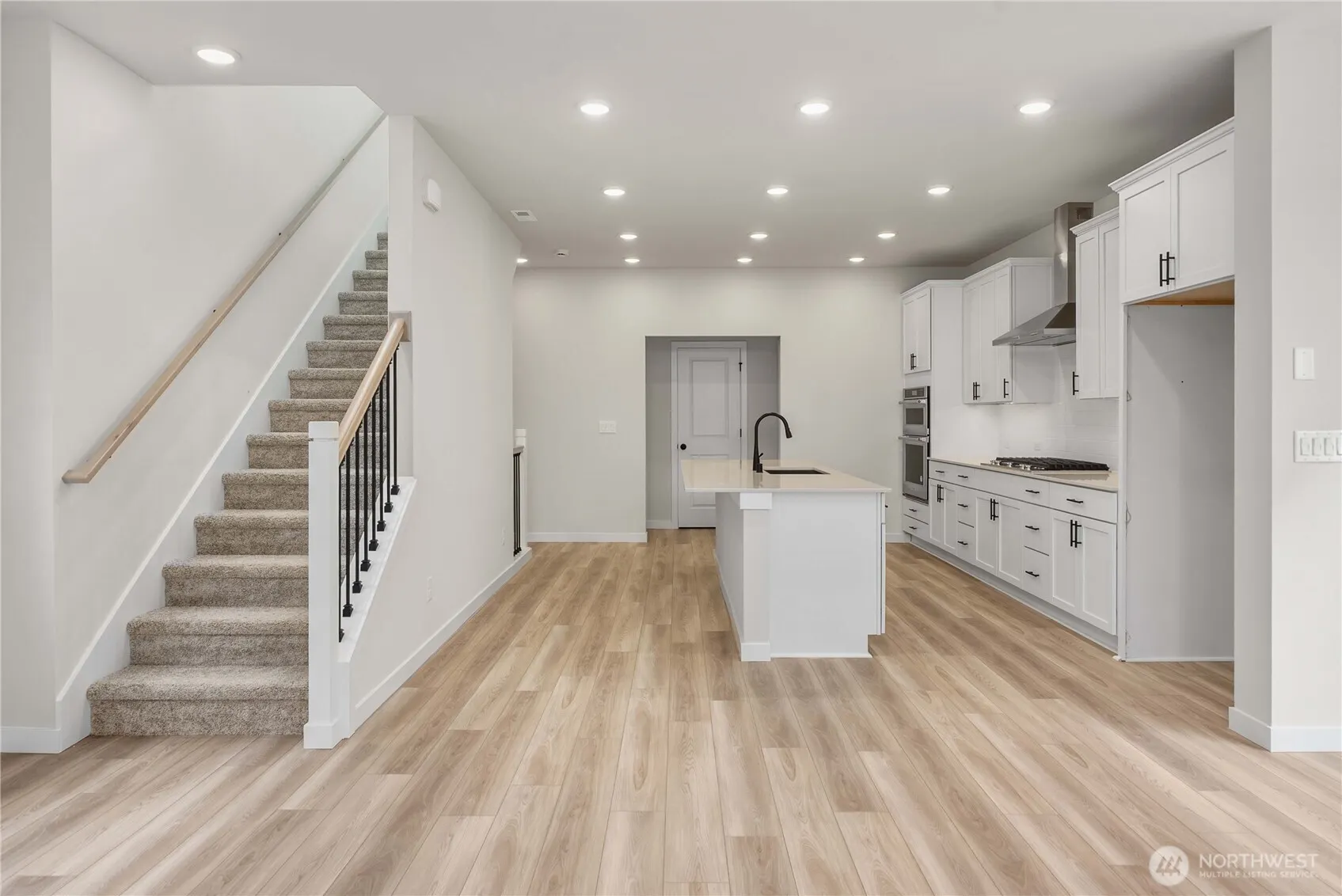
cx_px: 671
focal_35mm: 21
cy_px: 448
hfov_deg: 81.2
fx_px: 783
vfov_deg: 59.6
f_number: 7.1
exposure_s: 1/10
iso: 1000
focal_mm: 21
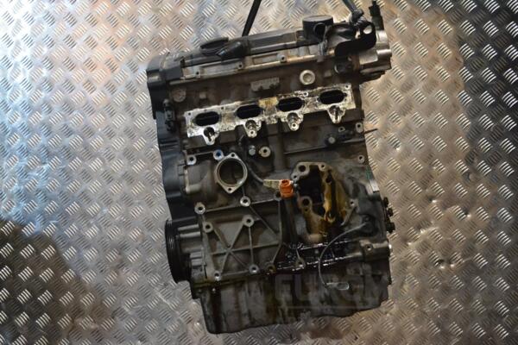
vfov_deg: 28.1
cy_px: 172
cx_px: 259
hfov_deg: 41.1
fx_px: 691
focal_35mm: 48
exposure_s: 1/125
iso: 3200
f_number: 5.6
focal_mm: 32
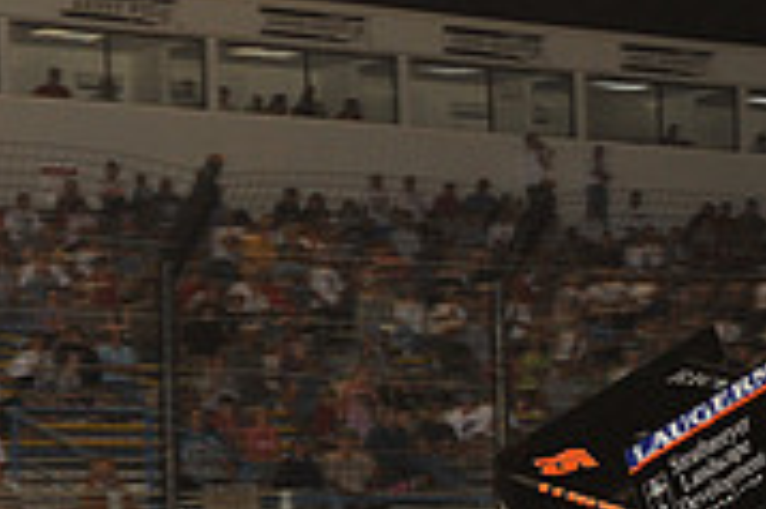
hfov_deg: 12.7
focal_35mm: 162
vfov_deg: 8.4
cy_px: 500
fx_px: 3444
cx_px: 475
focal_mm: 50
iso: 800
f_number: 6.3
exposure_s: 1/320
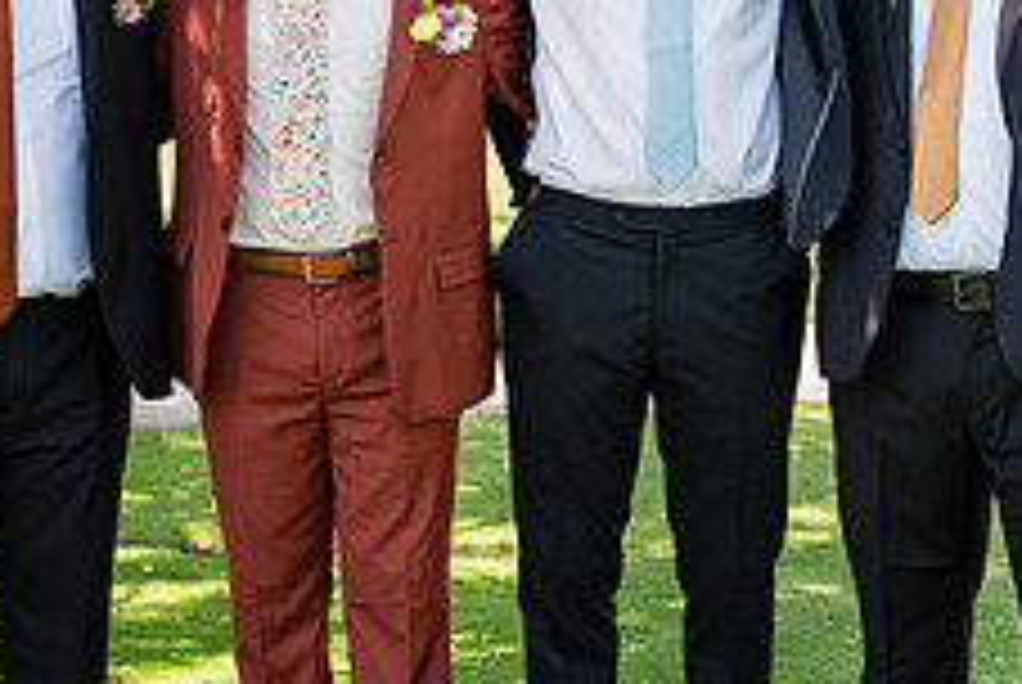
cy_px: 305
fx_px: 3695
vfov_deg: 10.6
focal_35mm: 130
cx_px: 339
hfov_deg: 15.7
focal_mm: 50
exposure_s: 1/1000
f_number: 2
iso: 100
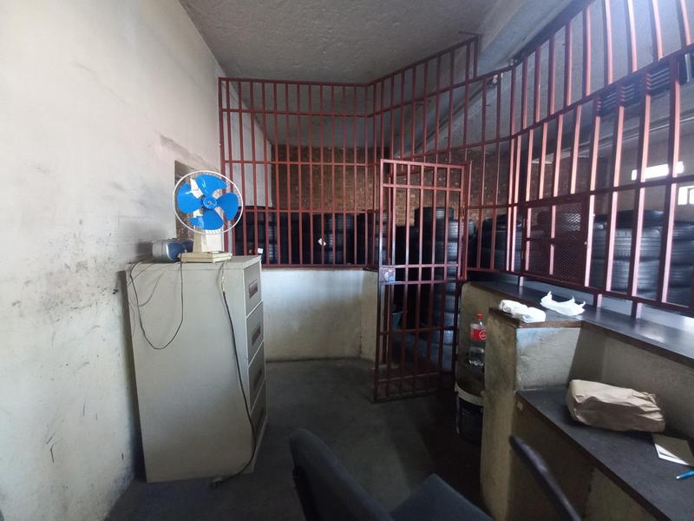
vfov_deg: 89.9
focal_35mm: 13
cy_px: 260
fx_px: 261
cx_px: 347
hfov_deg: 106.2
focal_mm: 1.42
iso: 250
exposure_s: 1/14.3
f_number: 2.2
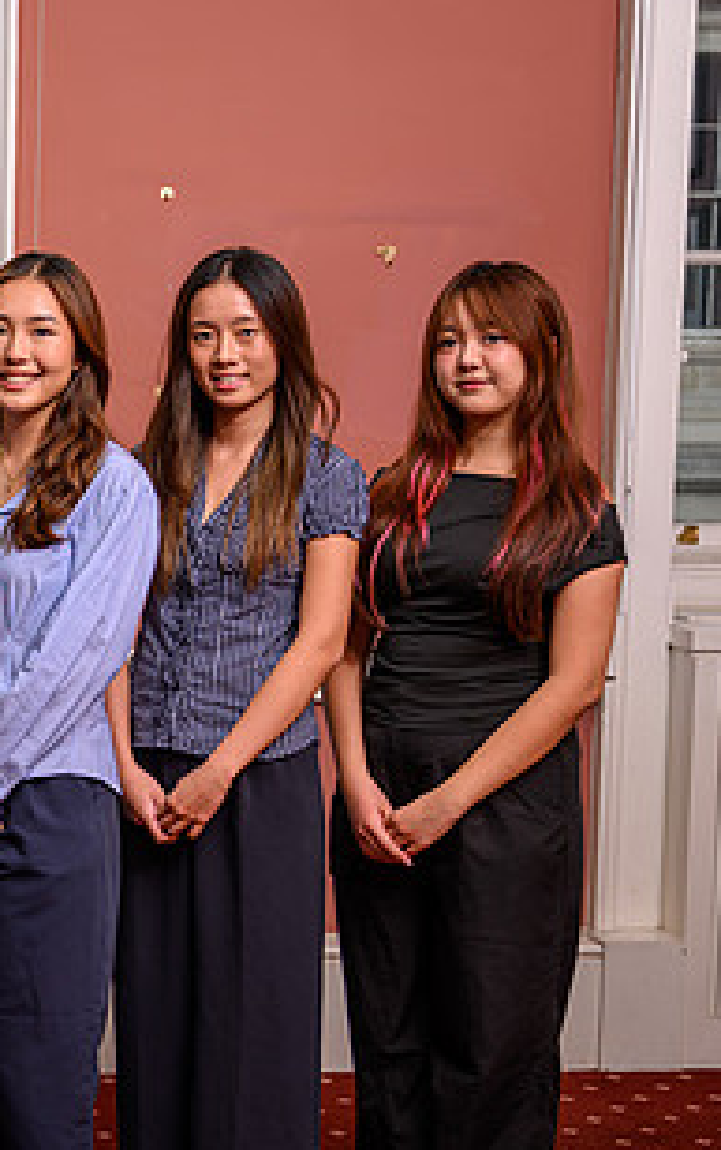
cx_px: -311
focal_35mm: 77
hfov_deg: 15.8
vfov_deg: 26.7
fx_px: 2416
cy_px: 680
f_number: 4
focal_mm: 36
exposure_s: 1/200
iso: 64
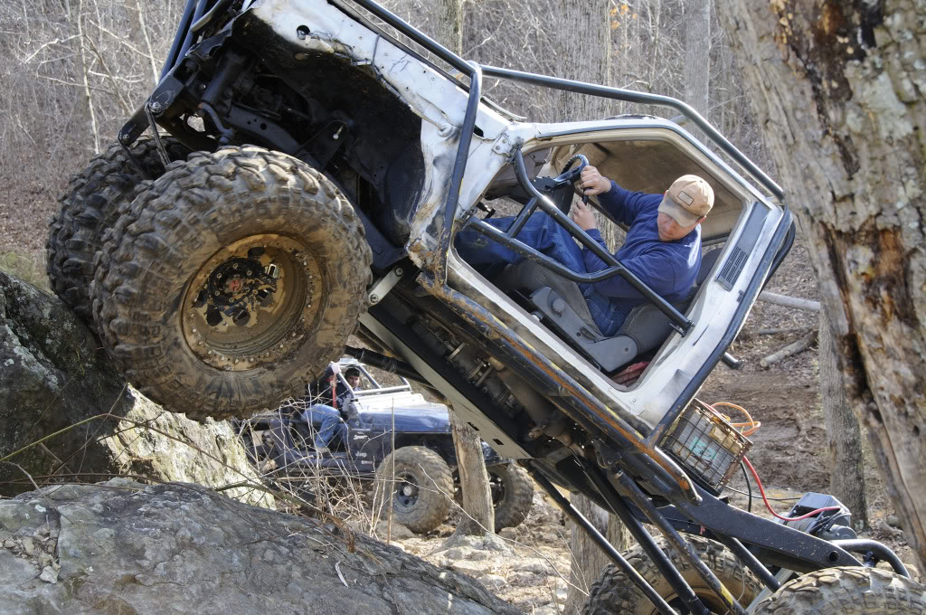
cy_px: 308
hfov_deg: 28.1
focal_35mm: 72
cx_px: 463
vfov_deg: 18.9
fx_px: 1850
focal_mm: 48
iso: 200
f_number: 8
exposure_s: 1/60
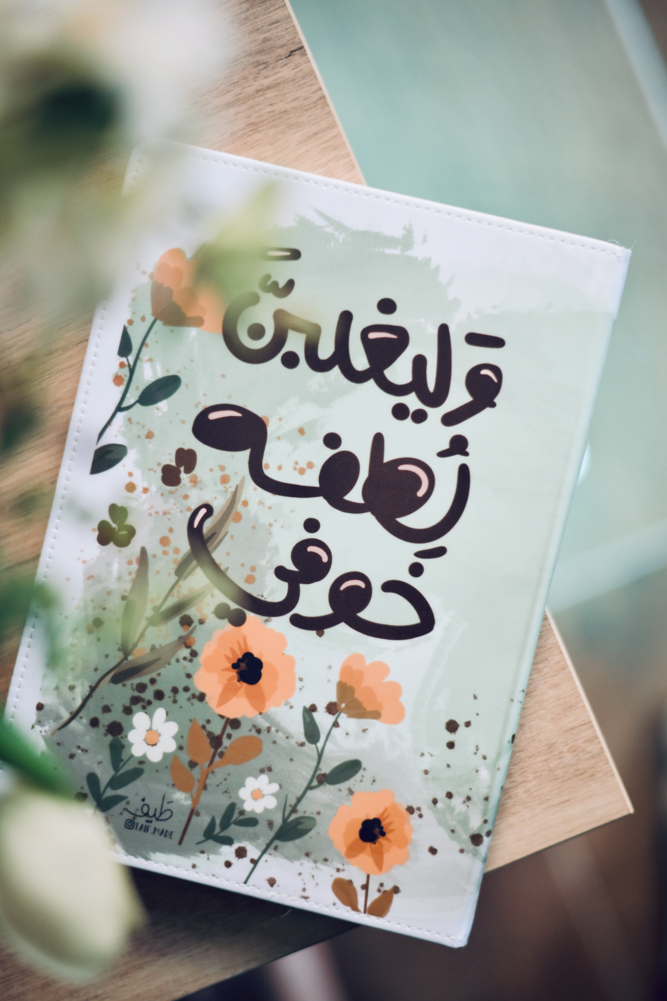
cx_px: 334
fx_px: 1389
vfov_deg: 39.6
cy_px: 500
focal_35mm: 50
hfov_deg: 27.0
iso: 1250
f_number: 1.8
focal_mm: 50
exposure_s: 1/125
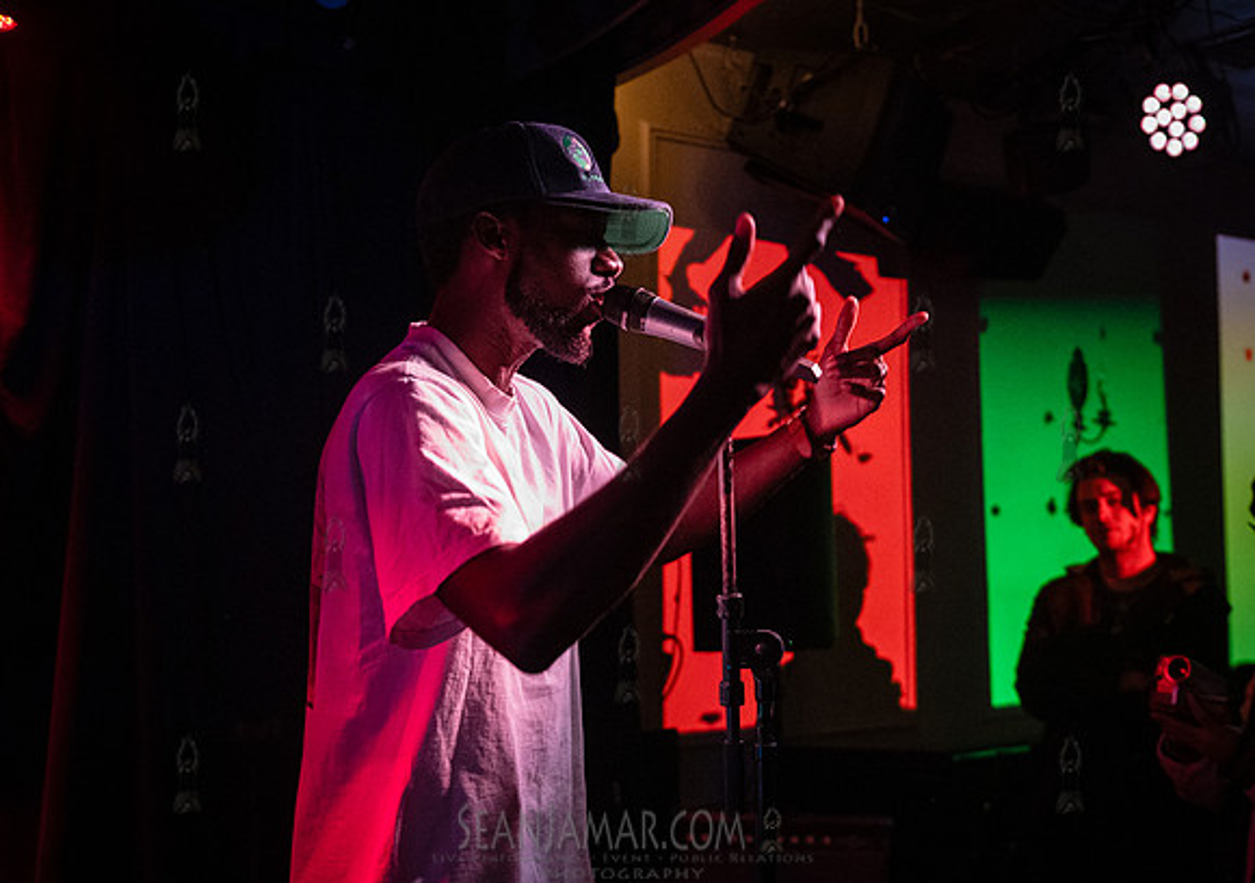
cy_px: 455
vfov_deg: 30.9
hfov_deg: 42.9
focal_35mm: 45
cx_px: 643
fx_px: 1595
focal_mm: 42
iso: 12800
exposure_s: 1/250
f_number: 3.5
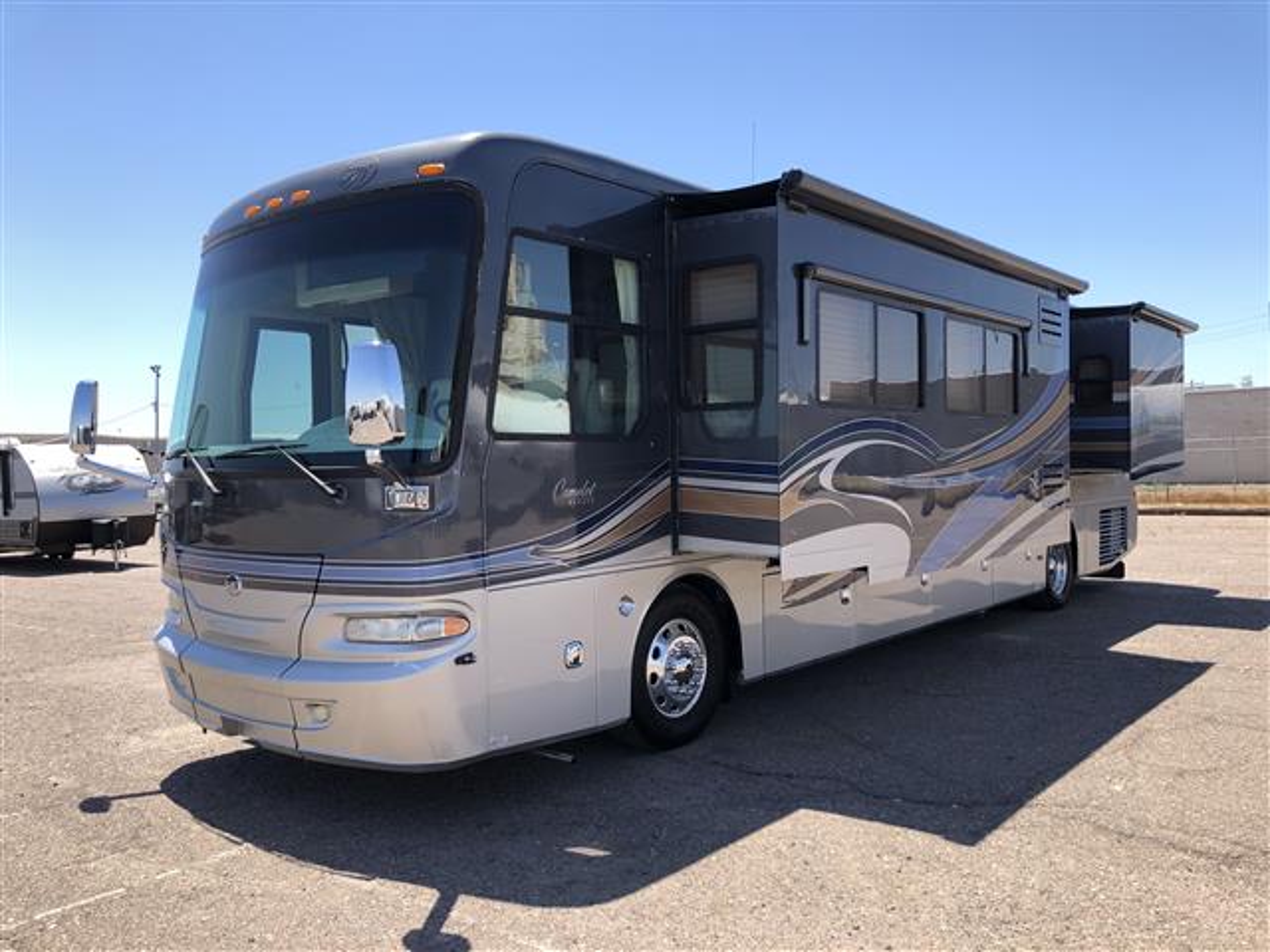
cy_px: 476
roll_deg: +0.6
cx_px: 635
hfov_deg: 63.4
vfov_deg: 49.7
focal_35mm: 28
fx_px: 1027
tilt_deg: +1.9
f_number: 1.8
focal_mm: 3.99
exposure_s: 1/917
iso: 20
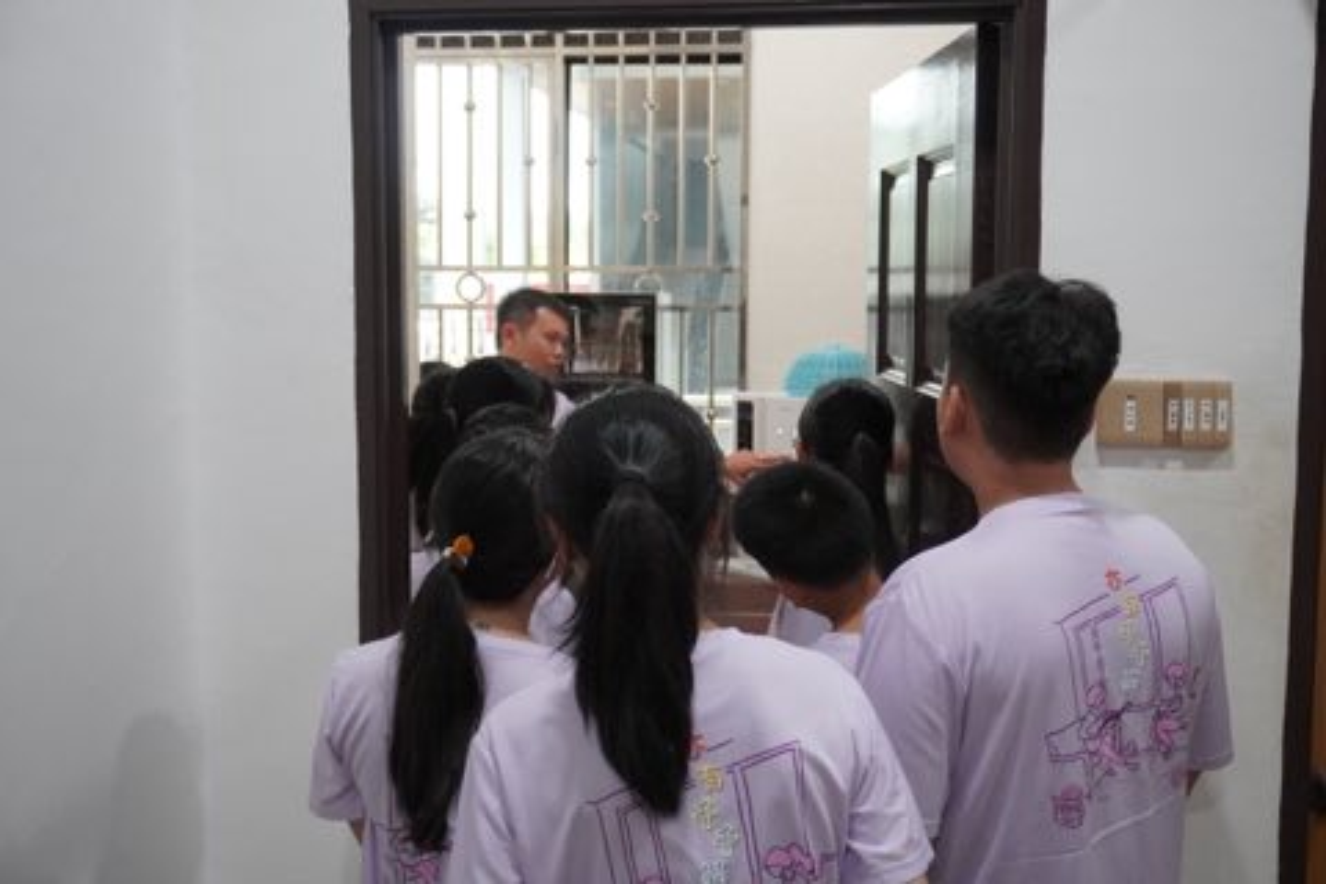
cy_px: 442
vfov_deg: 31.9
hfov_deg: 46.4
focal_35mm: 42
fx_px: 1547
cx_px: 663
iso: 3200
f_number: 4.5
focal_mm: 28
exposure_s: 1/160
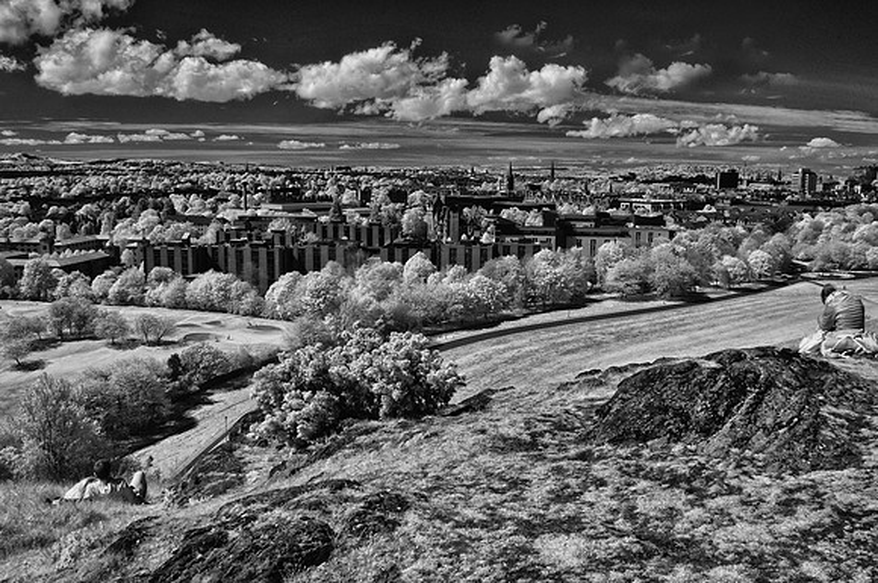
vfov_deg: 43.5
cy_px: 292
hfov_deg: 62.0
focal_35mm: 30
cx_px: 439
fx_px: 731
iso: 400
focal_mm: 20
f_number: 16
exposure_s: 1/125
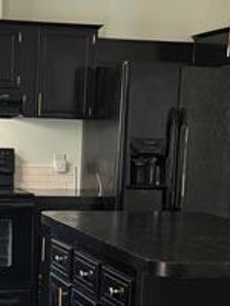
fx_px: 815
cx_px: 12
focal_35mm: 92
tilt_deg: -6.5
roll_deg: -1.6
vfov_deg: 21.1
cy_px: 228
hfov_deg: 15.8
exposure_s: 1/60
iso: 200
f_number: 1.78
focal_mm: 6.76
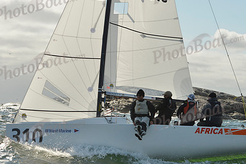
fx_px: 731
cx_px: 119
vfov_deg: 12.8
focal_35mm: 107
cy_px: 90
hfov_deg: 19.1
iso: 400
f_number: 9
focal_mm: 70
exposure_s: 1/1600
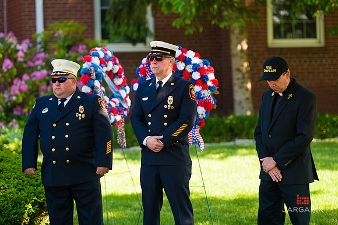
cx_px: 169
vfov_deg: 9.5
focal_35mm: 145
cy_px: 112
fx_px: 1361
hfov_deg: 14.2
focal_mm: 145
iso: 200
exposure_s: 1/320
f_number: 3.2
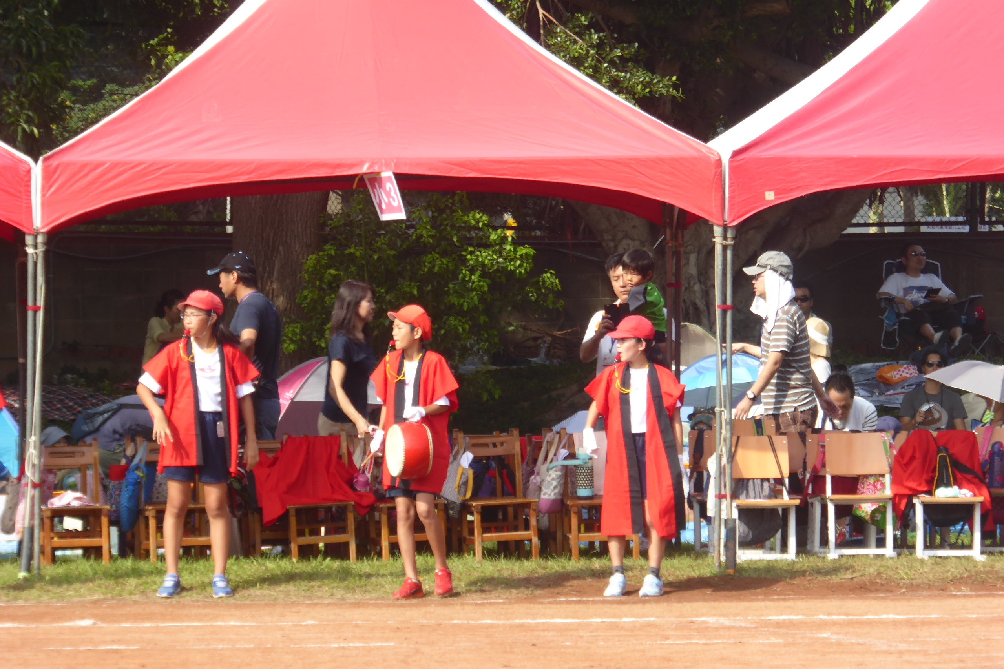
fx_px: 12018
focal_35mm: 431
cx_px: 502
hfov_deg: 4.8
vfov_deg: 3.2
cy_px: 337
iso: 100
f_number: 6
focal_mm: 66.8
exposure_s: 1/160
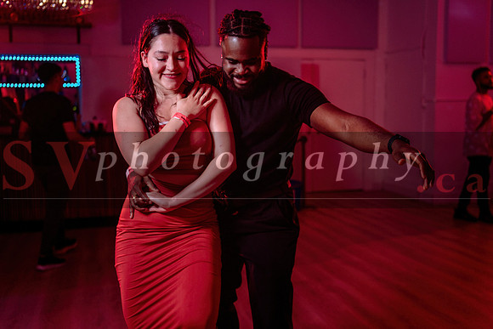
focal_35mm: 40
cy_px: 164
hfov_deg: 48.4
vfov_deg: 33.4
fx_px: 548
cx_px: 246
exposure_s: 1/80
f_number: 3.2
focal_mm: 40
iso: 800
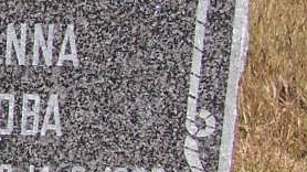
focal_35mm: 179
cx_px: -219
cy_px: 73
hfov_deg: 11.3
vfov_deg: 6.8
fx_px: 1456
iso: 80
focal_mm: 6.3
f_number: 4
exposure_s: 1/750
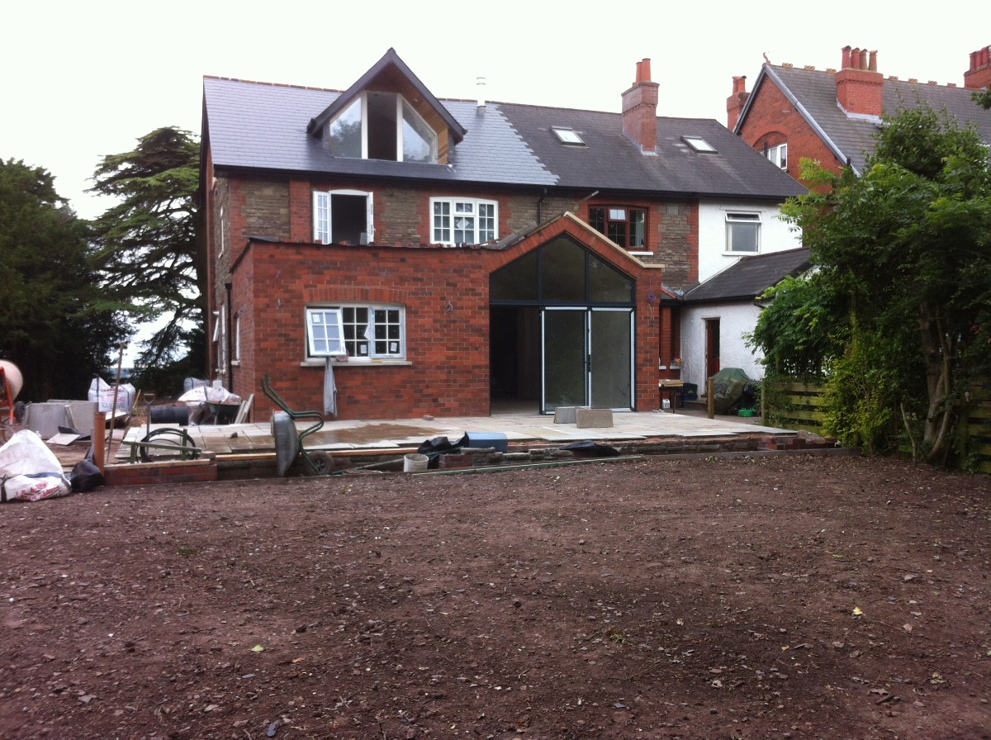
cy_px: 370
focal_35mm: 35
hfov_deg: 52.7
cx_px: 496
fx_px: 1000
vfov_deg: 40.6
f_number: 2.8
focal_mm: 3.85
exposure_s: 1/241
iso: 80
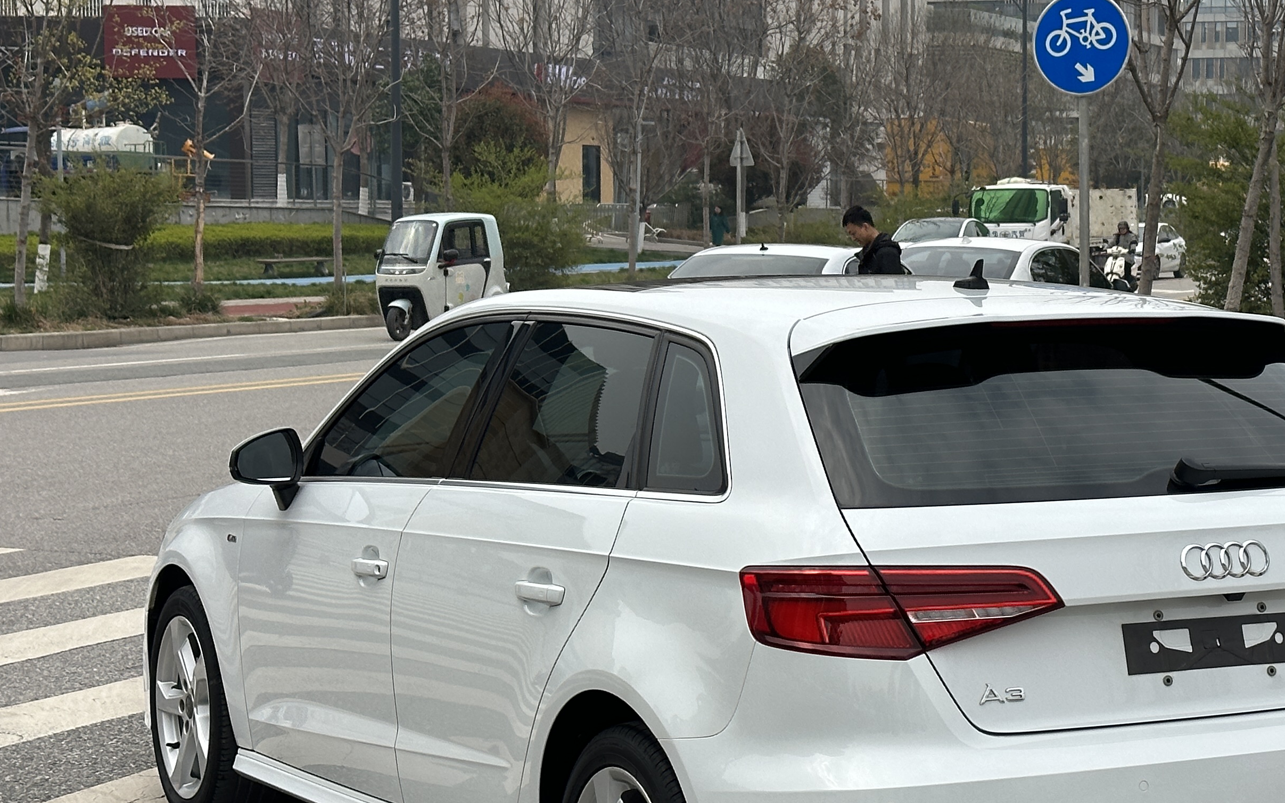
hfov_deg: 24.2
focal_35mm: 85
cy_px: 425
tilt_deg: -4.3
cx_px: 909
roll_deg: -0.7
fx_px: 2976
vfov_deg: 15.4
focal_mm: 6.86
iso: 64
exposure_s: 1/4184
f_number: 1.78
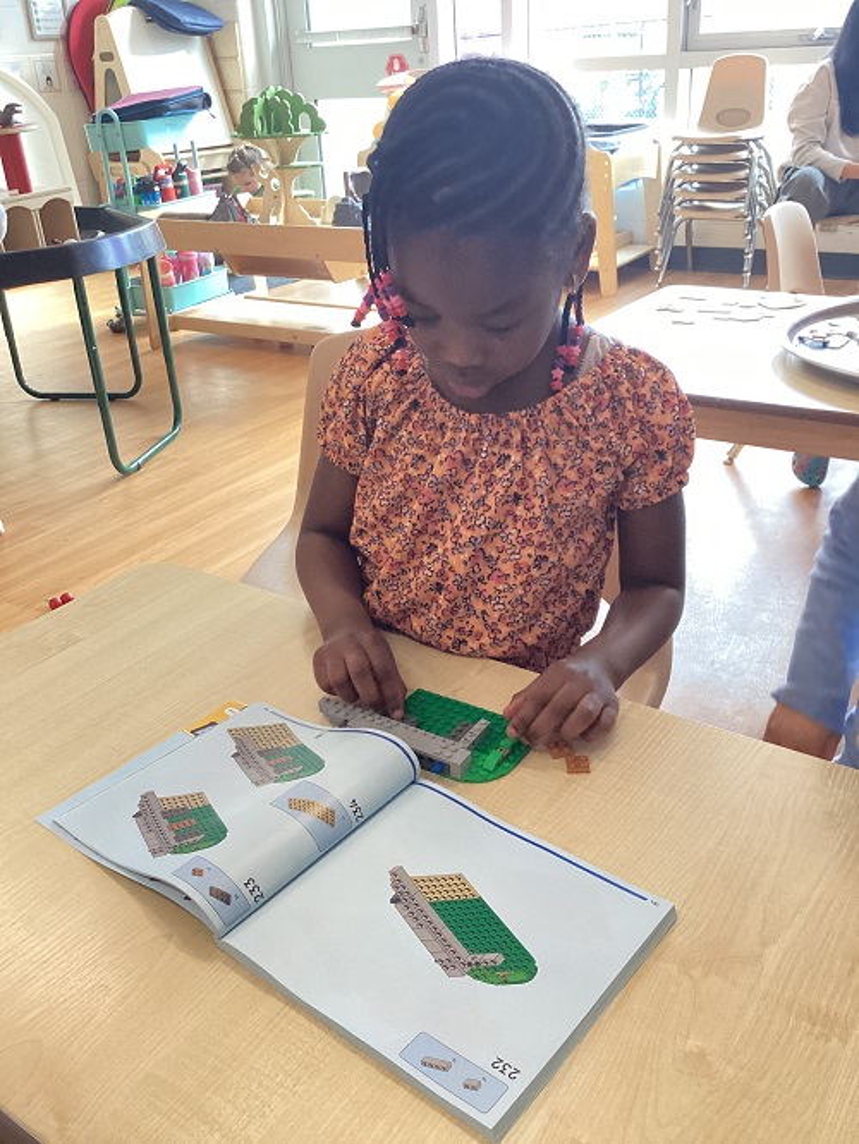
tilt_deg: -27.3
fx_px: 1025
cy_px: 572
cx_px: 430
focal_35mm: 31
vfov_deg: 58.3
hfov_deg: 45.5
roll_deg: +3.0
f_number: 2.4
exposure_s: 1/60
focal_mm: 3.3
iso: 250
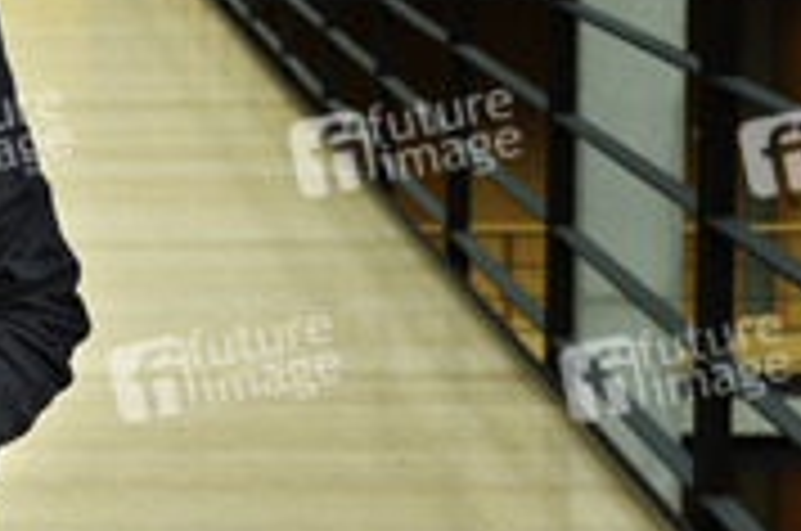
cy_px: 32
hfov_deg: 15.6
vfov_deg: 10.7
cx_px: -164
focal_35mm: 127
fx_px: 2821
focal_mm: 50
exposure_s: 1/60
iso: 400
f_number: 5.6
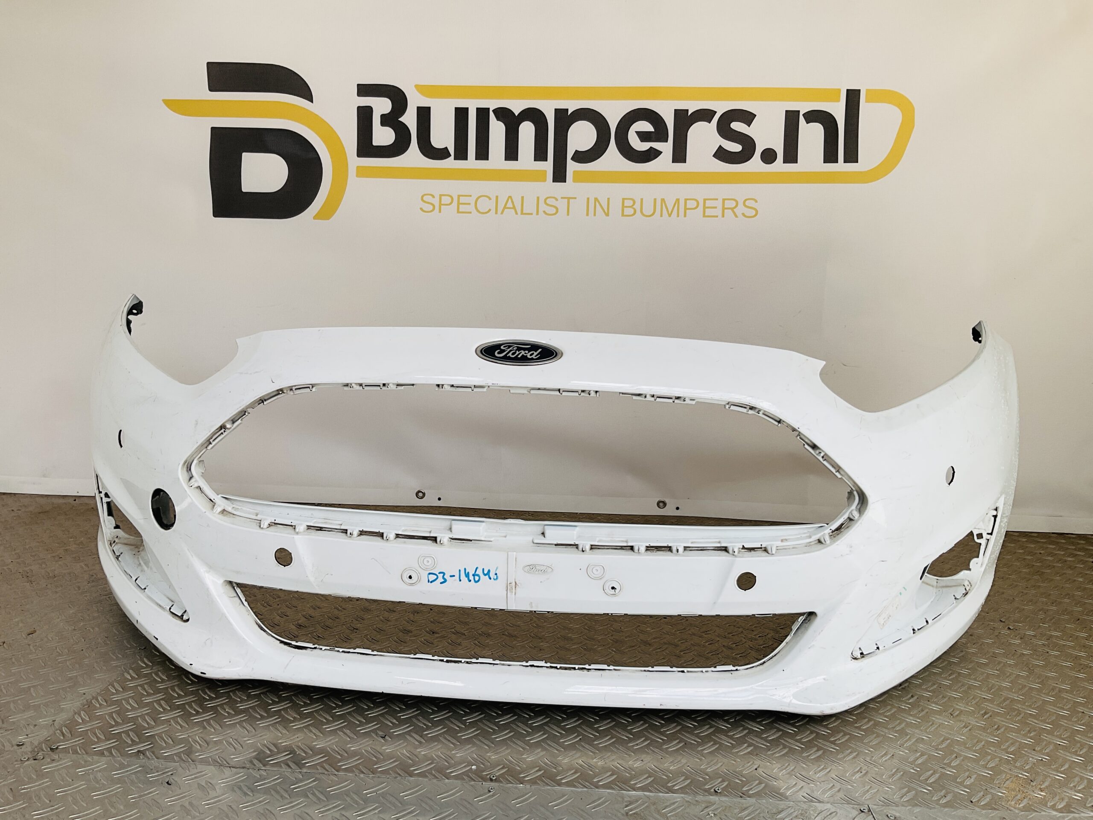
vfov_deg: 48.2
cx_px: 546
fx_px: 916
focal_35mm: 29
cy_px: 410
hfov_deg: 61.7
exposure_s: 1/454
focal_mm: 3
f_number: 1.8
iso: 16
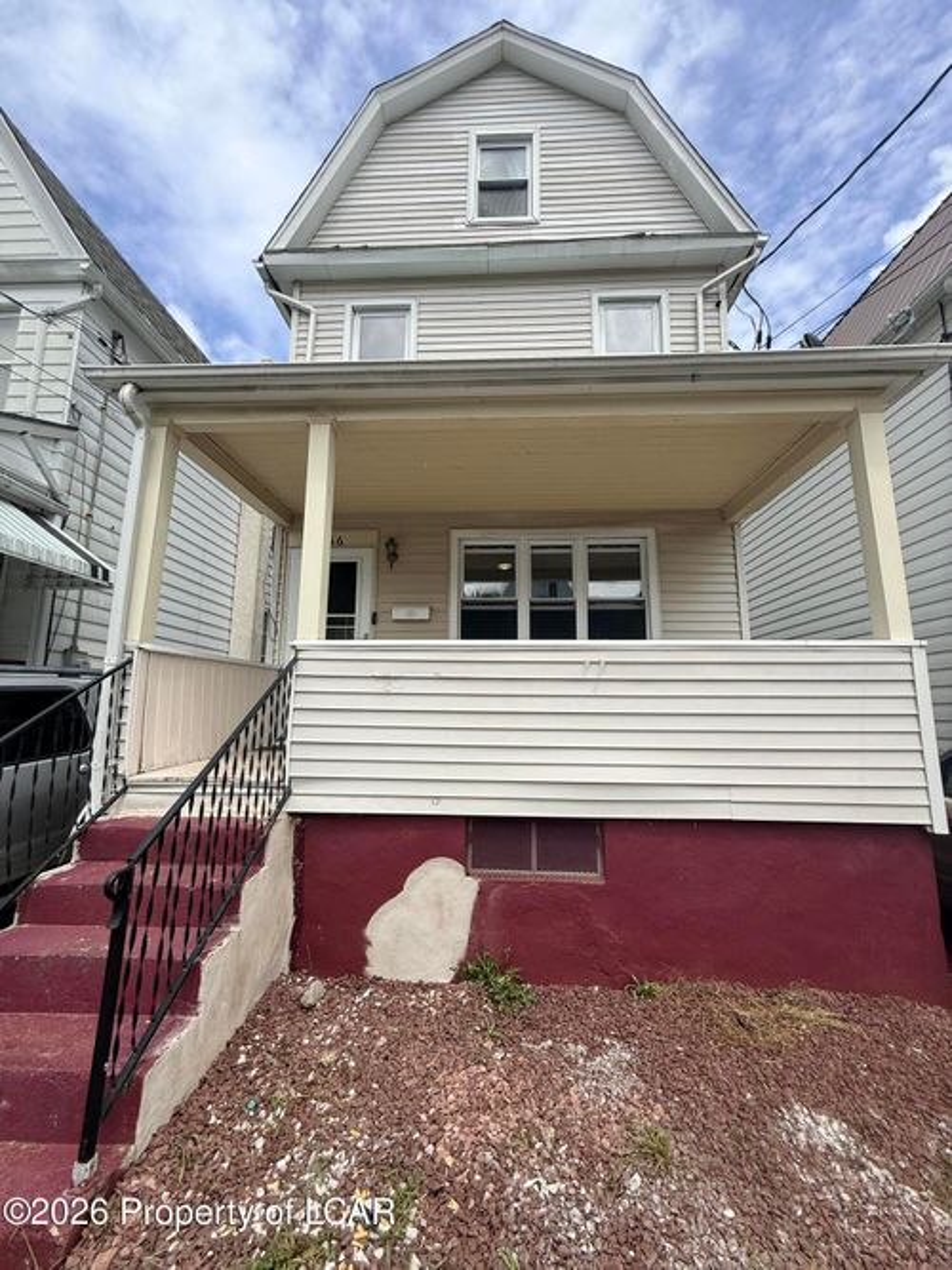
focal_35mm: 14
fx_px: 514
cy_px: 635
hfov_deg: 85.7
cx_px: 476
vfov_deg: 102.1
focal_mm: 2.22
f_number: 2.2
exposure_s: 1/2506
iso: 50
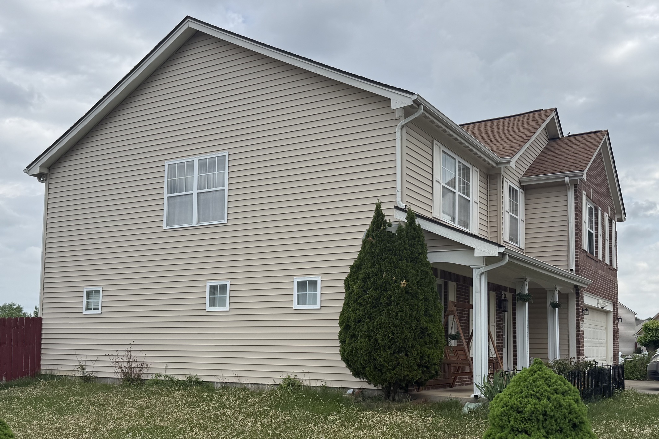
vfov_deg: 36.5
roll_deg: -1.1
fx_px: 659
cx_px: 342
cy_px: 290
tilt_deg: +4.4
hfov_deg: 53.1
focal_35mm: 36
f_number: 1.78
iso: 80
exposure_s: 1/4405
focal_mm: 6.76
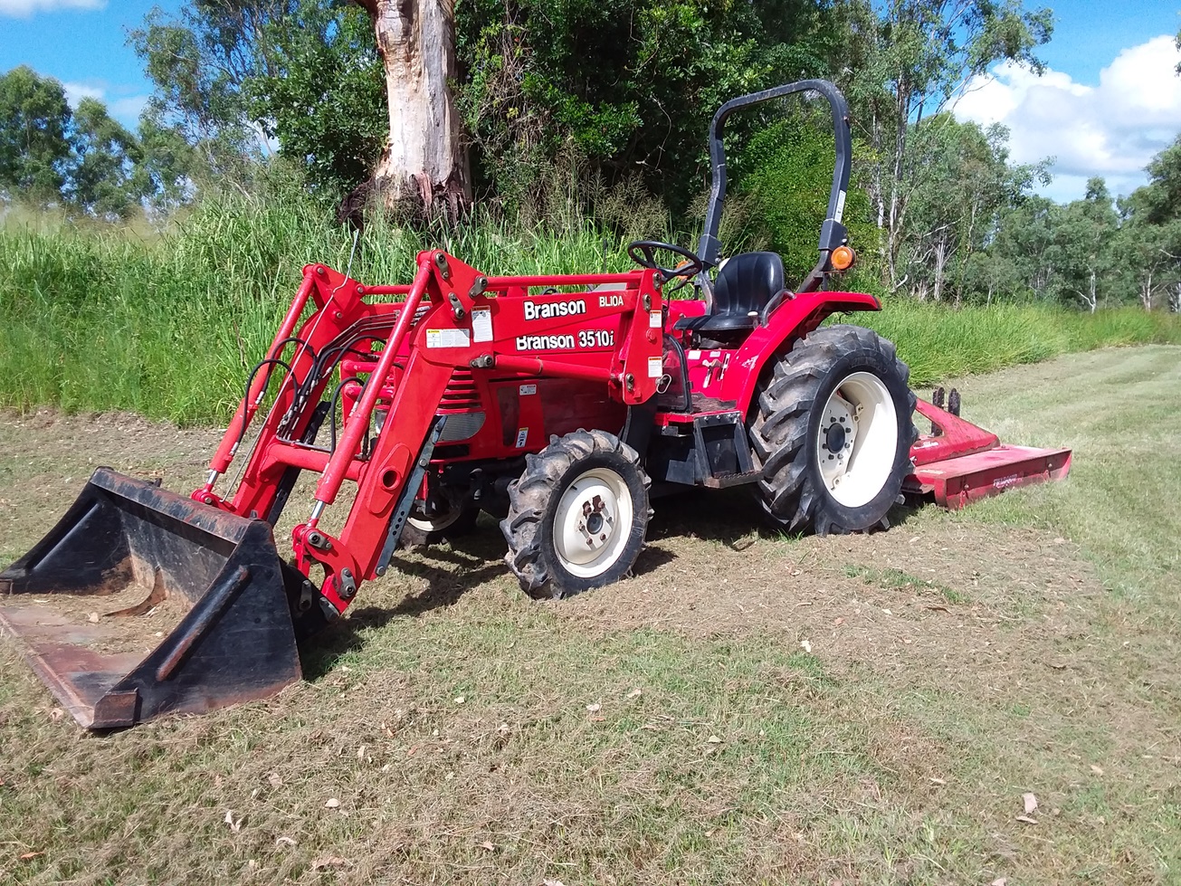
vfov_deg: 49.8
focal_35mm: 28
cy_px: 443
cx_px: 590
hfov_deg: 63.4
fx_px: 955
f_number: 1.9
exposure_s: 1/1264
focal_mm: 2.91
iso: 40
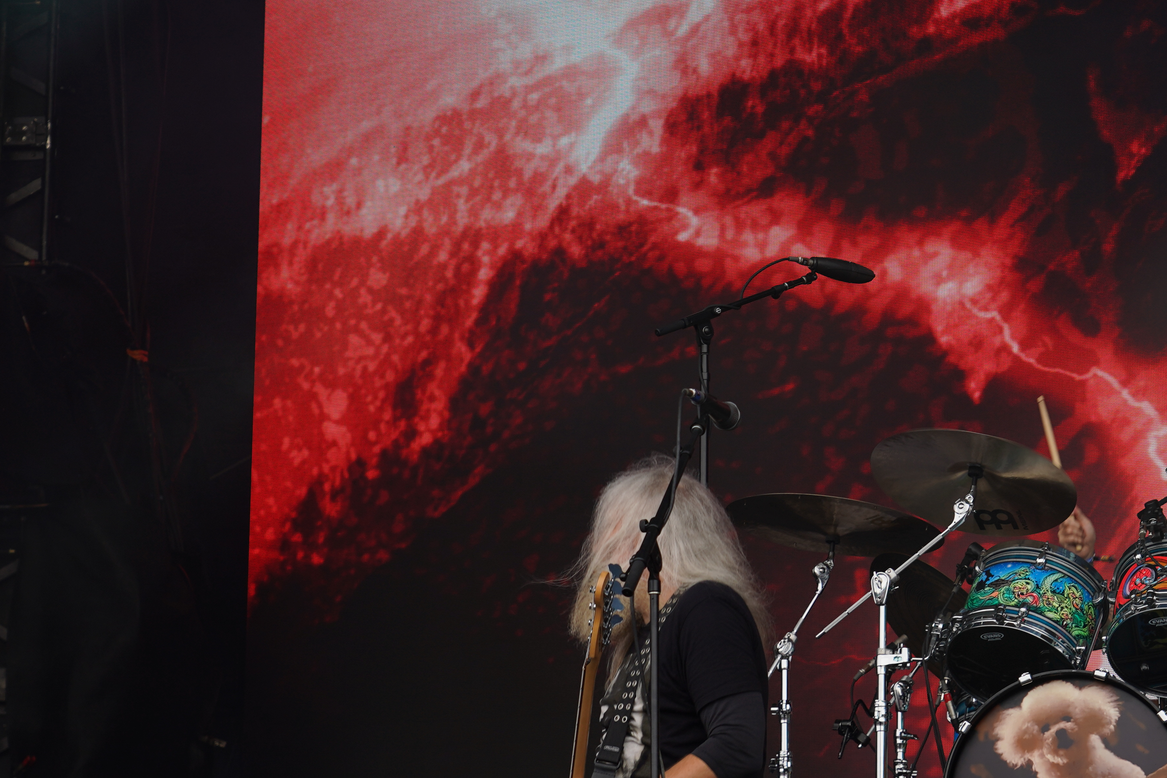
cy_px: 580
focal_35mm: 109
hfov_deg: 18.7
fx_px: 3533
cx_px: 756
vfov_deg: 12.5
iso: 100
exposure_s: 1/160
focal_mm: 65
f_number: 5.6
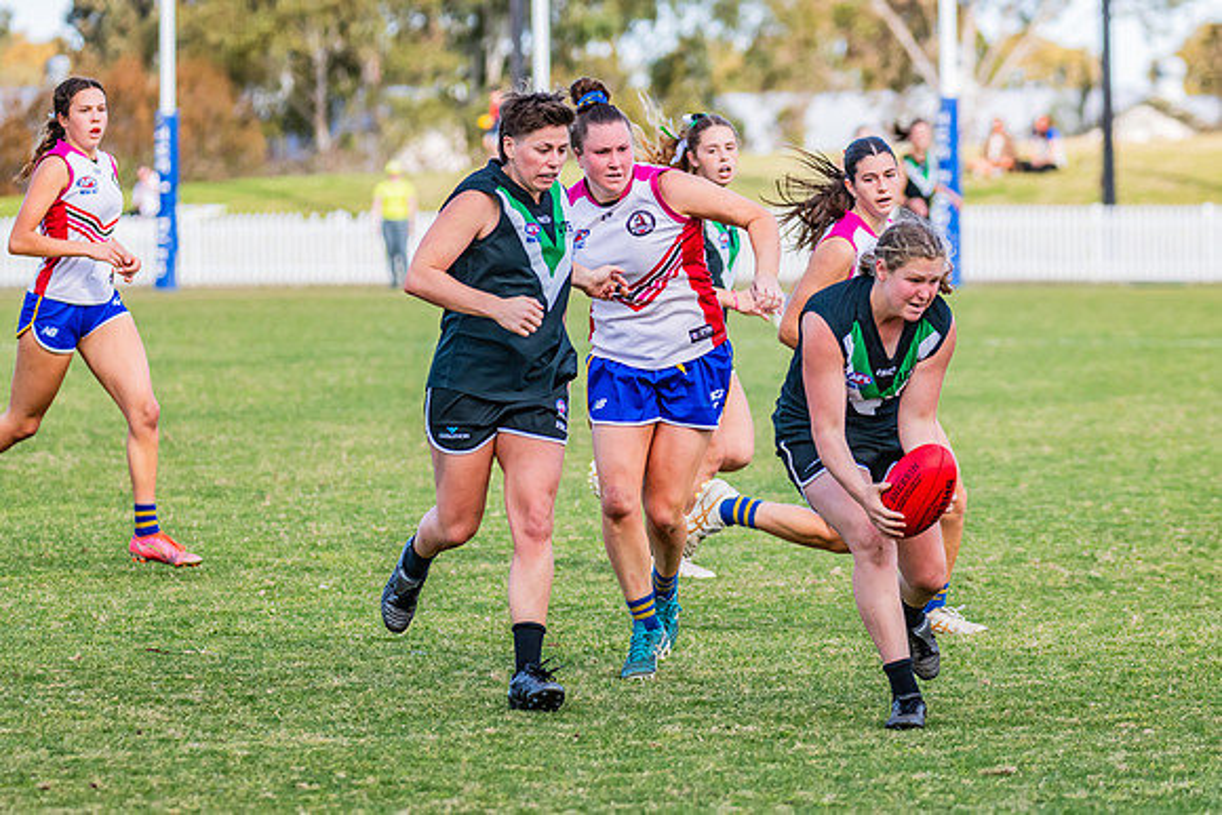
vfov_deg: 5.4
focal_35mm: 255
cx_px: 791
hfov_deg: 8.1
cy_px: 478
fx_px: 8645
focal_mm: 195
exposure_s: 1/1600
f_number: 5
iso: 800
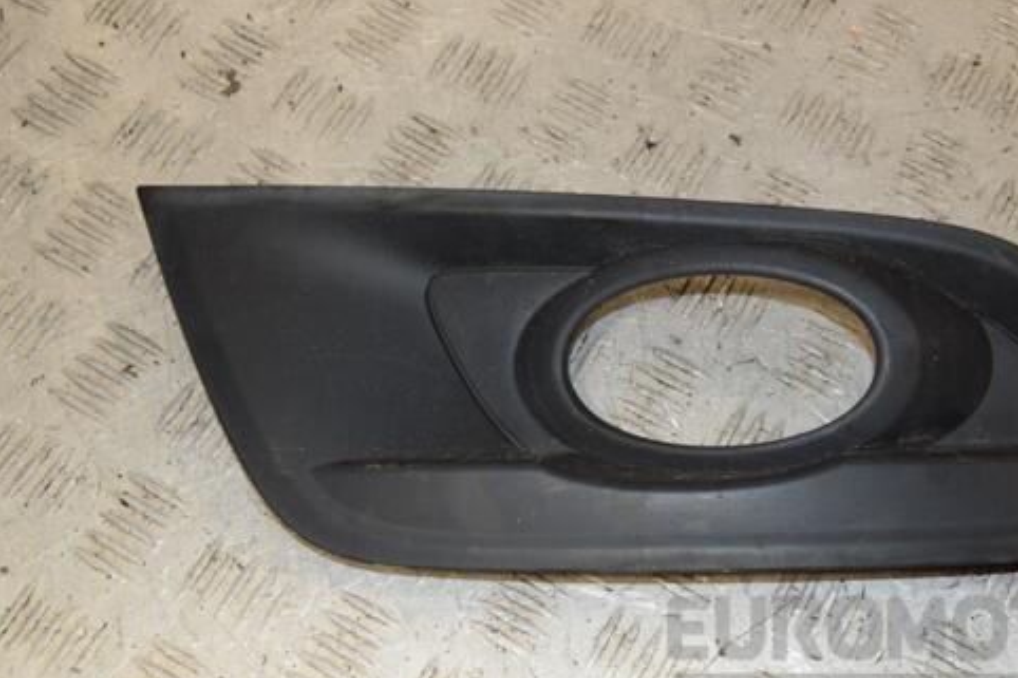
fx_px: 1583
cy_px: 346
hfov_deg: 35.5
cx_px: 627
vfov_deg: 24.2
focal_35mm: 56
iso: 800
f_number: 7.1
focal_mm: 30
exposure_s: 1/200
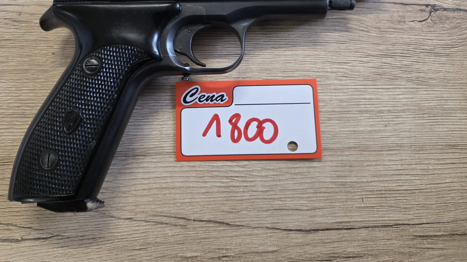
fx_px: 334
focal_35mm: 27
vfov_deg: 41.9
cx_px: 221
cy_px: 74
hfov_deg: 69.8
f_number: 1.7
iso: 640
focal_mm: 6.3
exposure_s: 1/100
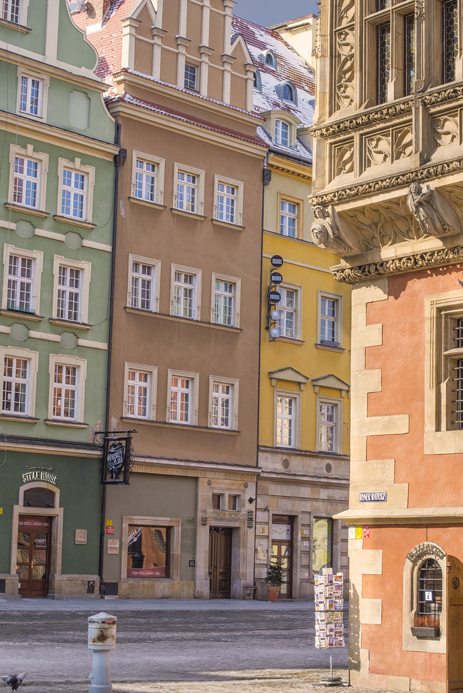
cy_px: 355
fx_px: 1387
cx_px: 288
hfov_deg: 18.9
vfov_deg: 28.1
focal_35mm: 72
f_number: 16
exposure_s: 1/100
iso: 160
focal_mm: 50
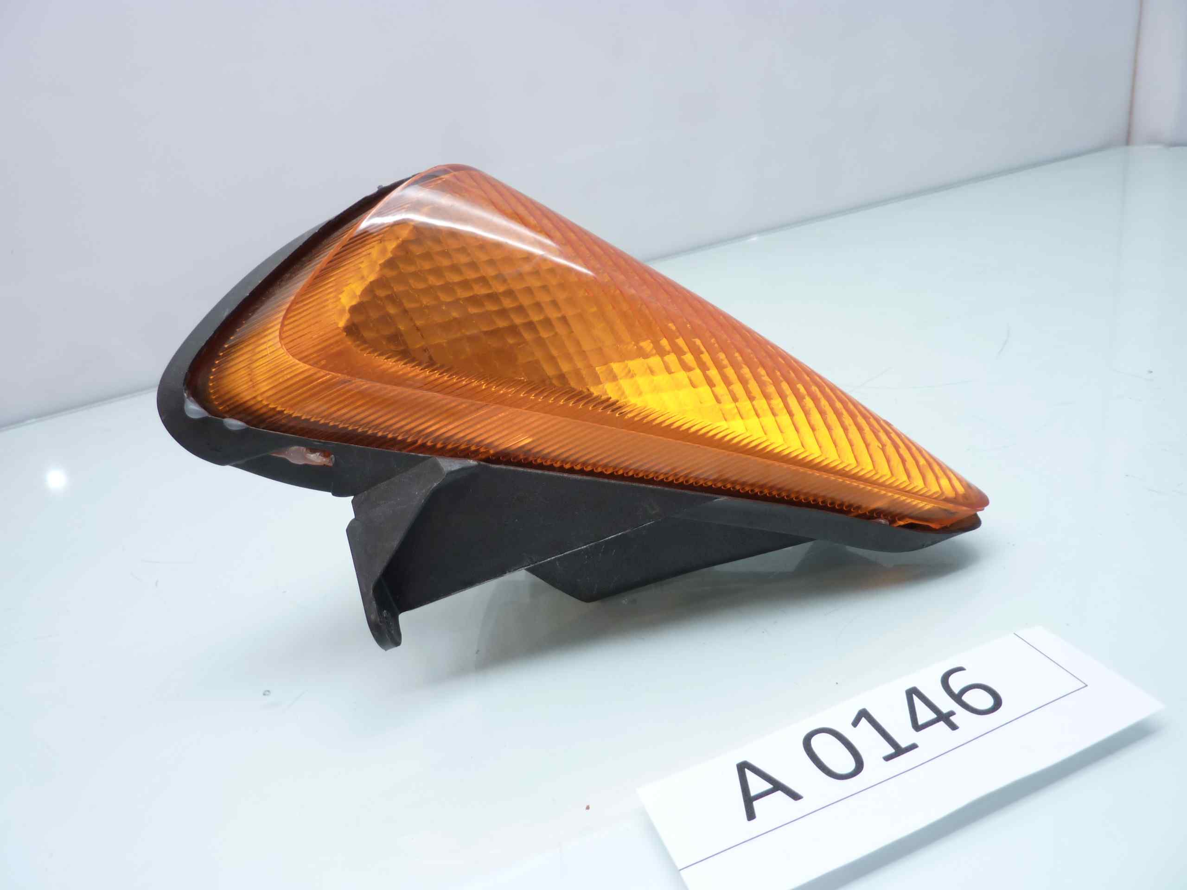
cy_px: 445
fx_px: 857
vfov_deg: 54.9
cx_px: 594
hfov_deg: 69.4
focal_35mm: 25
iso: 125
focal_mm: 4.1
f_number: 3.3
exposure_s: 1/13
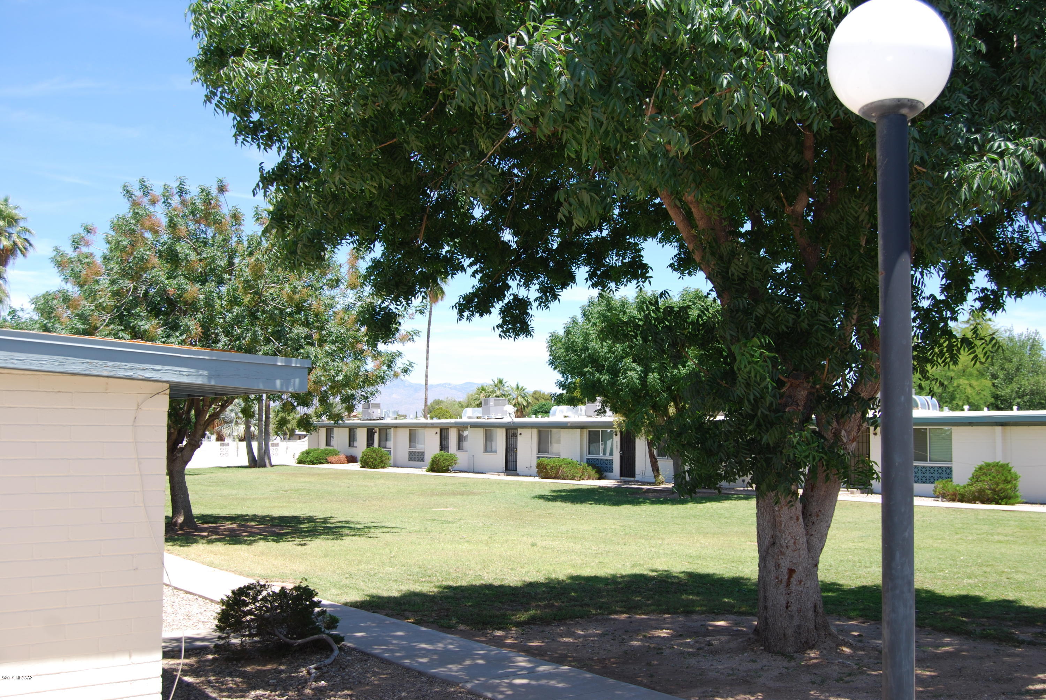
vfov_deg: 37.0
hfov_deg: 53.1
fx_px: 1047
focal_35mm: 36
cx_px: 523
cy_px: 350
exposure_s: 1/200
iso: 100
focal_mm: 24
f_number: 6.3
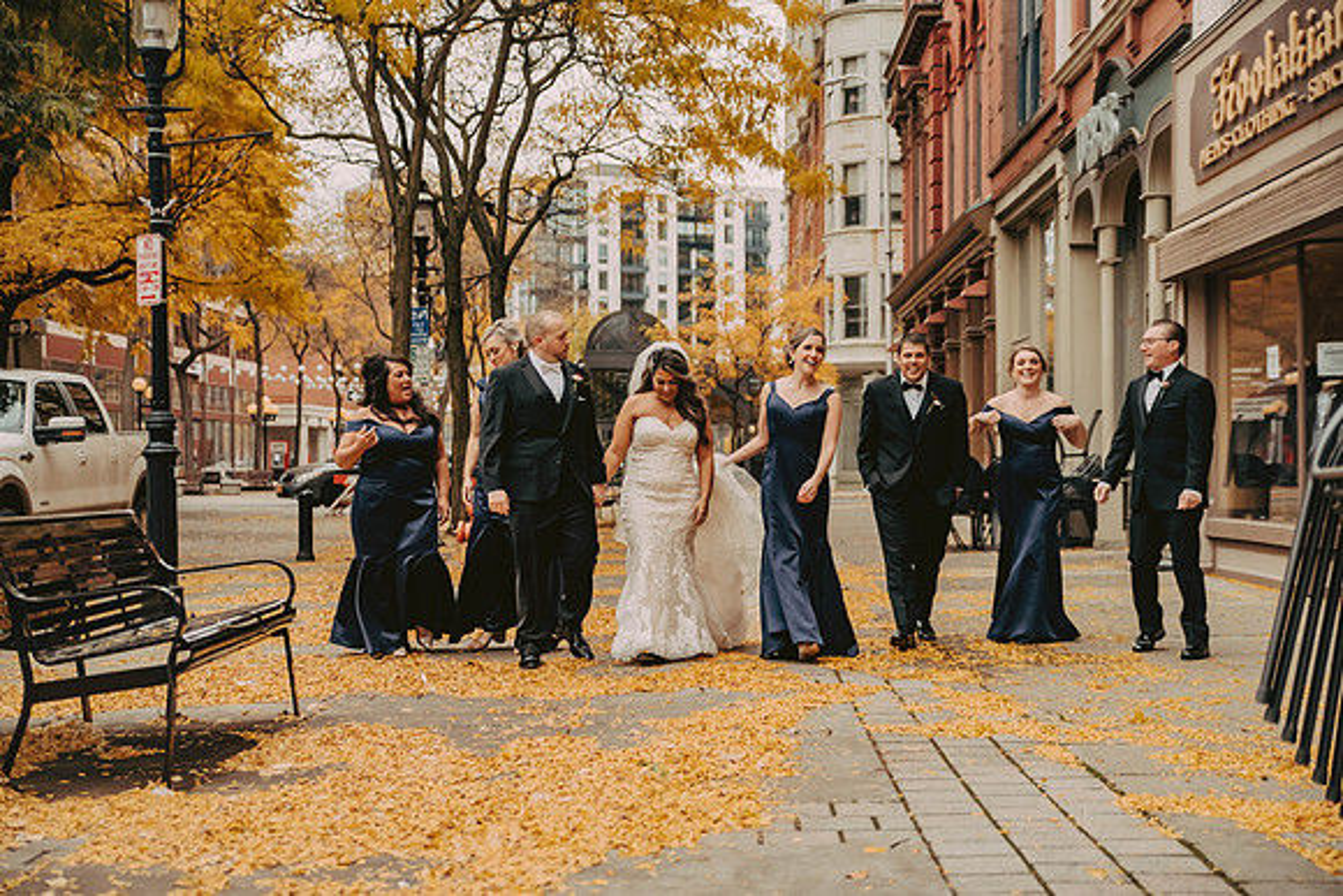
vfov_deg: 26.0
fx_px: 1940
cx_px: 672
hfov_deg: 38.2
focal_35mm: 52
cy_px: 448
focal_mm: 52
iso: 1250
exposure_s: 1/2000
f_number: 3.2
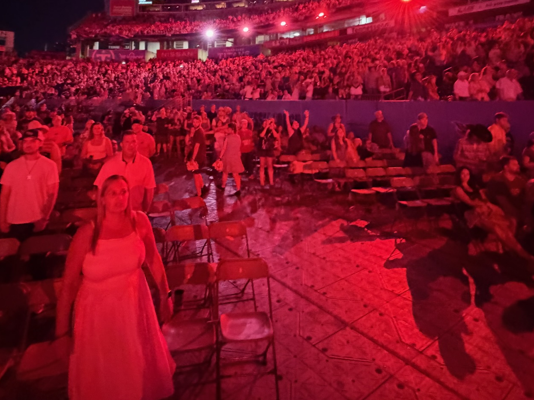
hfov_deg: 73.9
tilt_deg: +0.5
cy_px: 75
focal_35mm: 23
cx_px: 252
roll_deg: -0.6
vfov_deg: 54.5
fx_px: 355
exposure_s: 1/30
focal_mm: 2.22
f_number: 2.2
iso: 1600
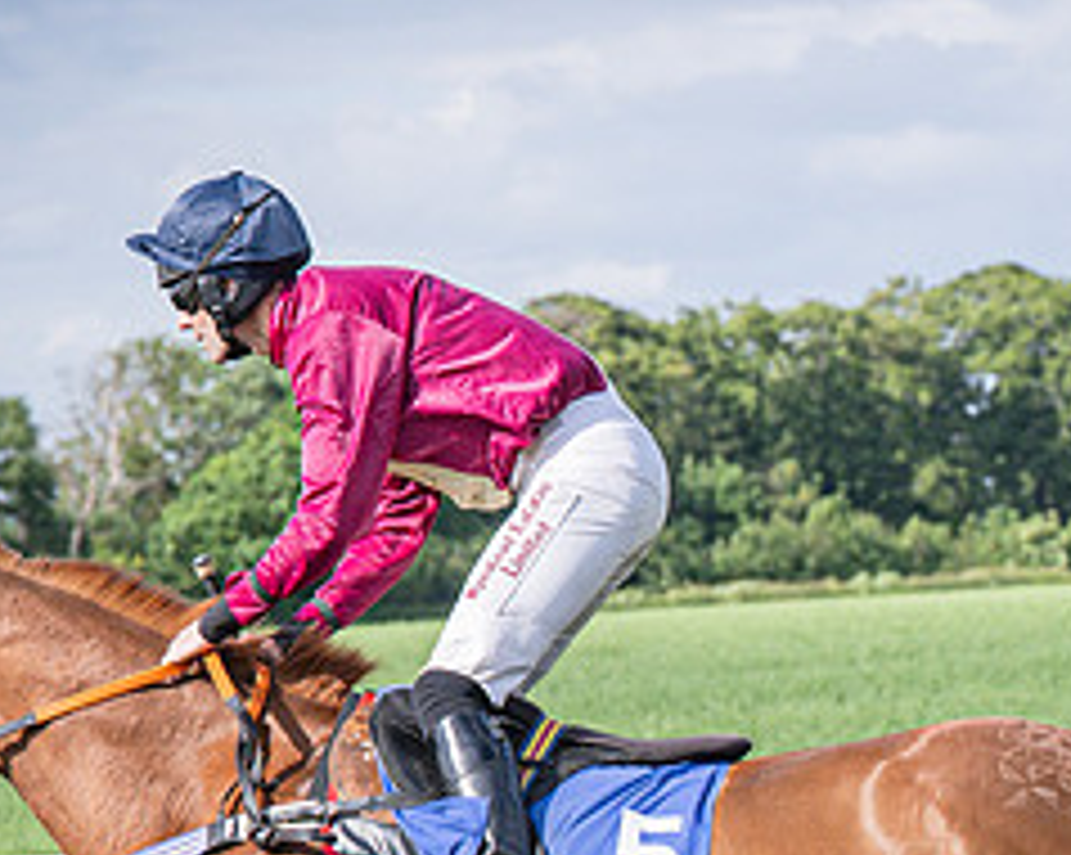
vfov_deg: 5.3
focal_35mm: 290
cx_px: 427
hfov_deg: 6.7
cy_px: 893
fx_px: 9185
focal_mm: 70
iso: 200
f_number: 4.5
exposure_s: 1/1600
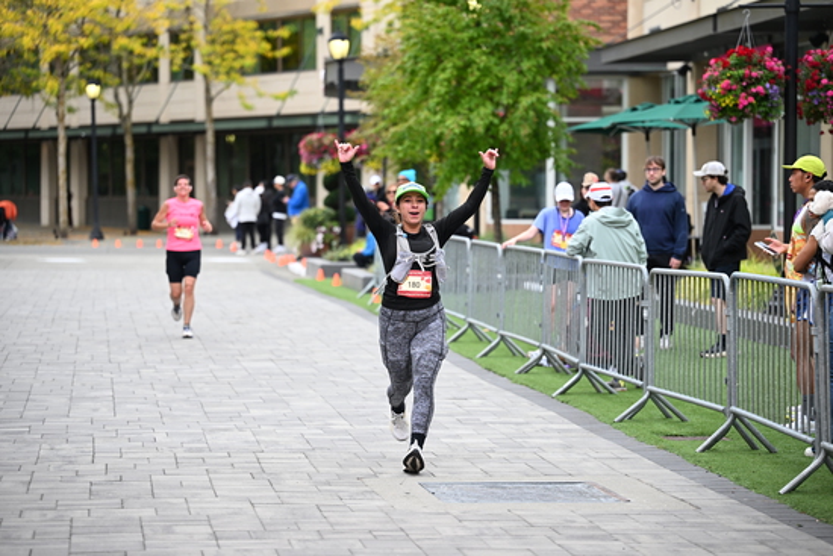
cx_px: 416
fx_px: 2546
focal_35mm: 110
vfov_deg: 12.5
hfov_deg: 18.6
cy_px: 278
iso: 640
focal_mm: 110
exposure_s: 1/2000
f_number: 2.8
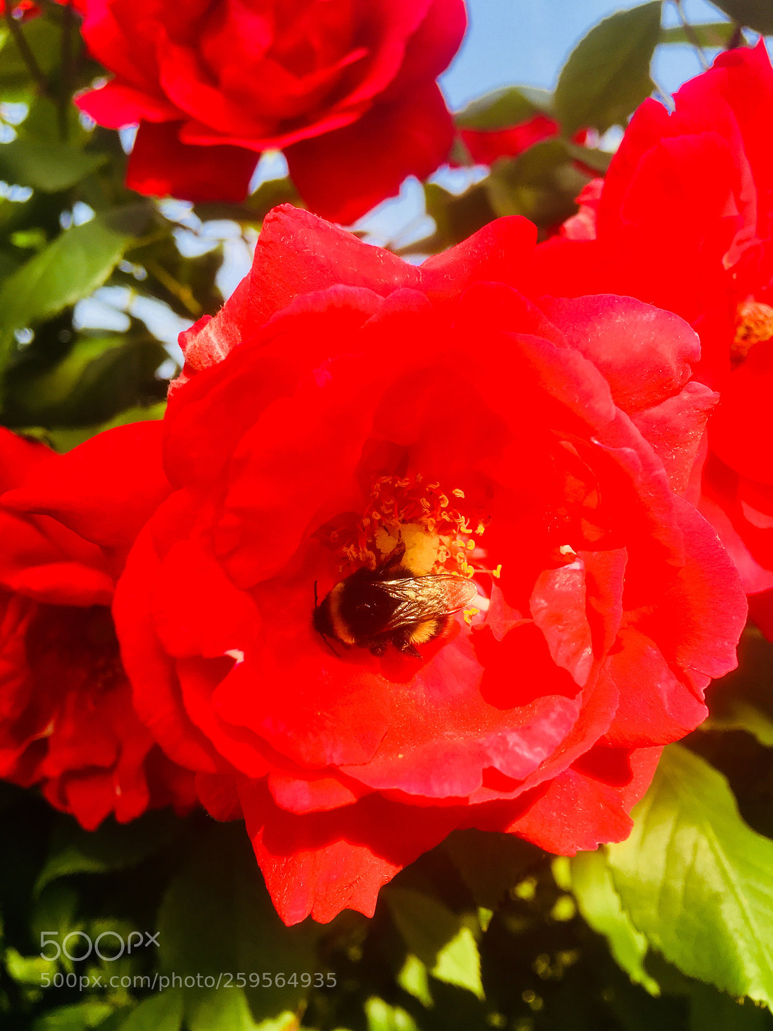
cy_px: 516
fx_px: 863
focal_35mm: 29
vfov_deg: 61.7
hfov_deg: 48.2
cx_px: 386
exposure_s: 1/291
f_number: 2.2
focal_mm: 4.15
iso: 25
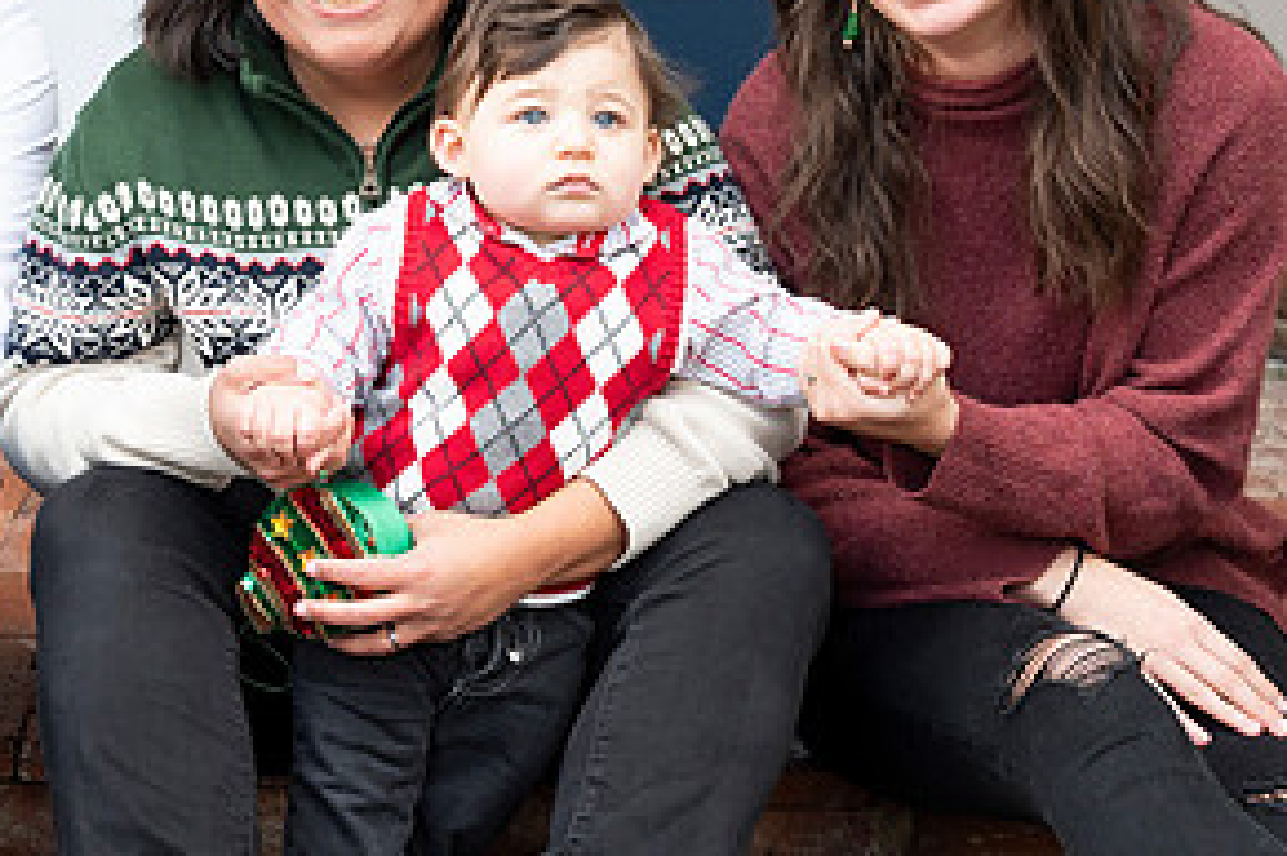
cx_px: 408
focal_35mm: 92
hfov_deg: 22.0
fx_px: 3287
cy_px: 259
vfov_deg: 14.8
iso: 400
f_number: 5.3
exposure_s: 1/125
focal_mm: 46
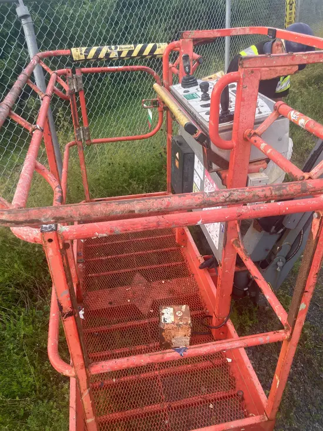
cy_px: 216
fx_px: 348
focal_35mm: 28
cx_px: 162
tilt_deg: -31.3
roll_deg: +1.8
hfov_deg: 49.8
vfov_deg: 63.4
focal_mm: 3.99
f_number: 1.8
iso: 25
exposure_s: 1/185
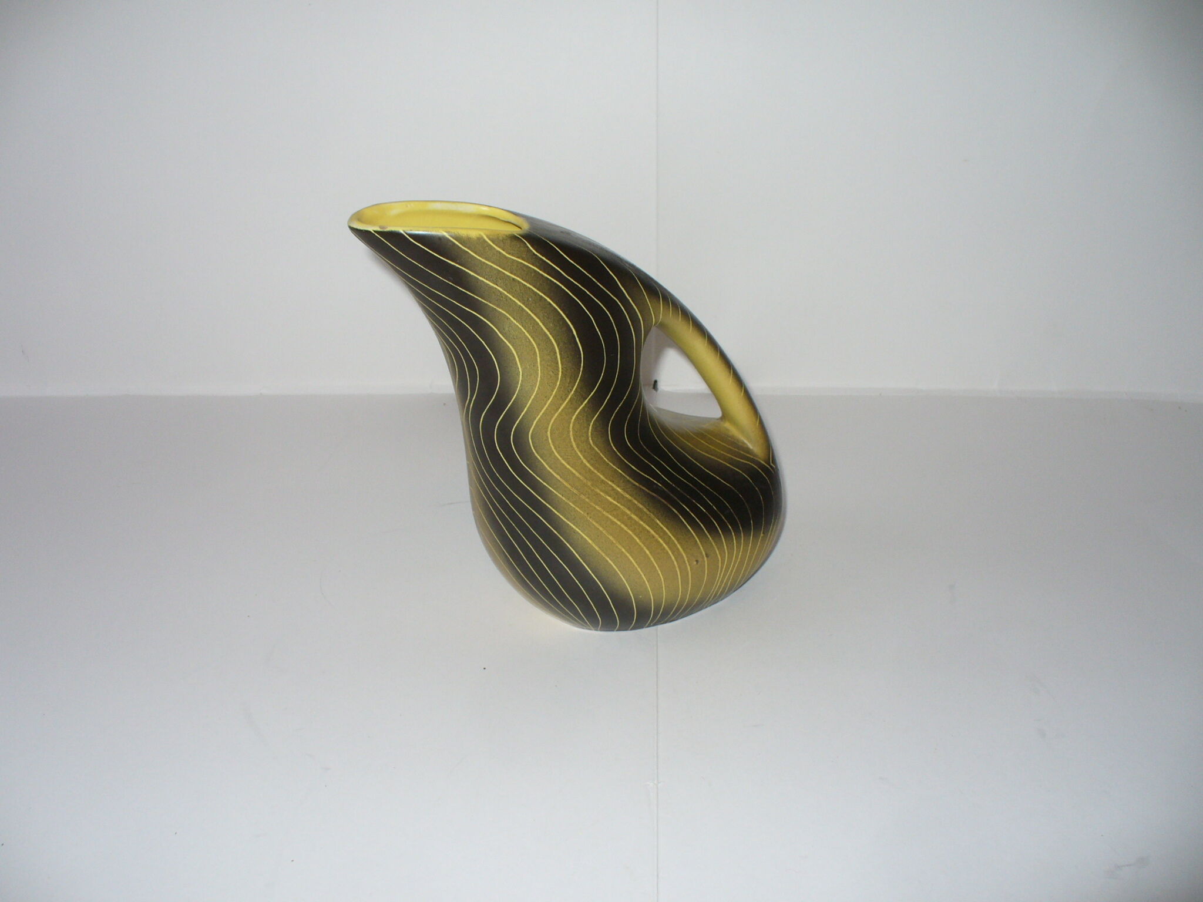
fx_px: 1286
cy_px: 451
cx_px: 602
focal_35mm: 37
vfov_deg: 38.7
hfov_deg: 50.1
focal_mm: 6.1
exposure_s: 1/50
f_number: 2.8
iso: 100
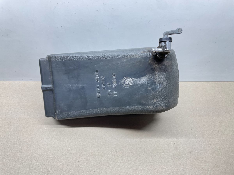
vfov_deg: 53.1
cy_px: 88
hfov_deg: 67.3
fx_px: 176
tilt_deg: -47.4
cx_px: 117
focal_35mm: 26
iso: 64
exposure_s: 1/50
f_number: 1.6
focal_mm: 4.2
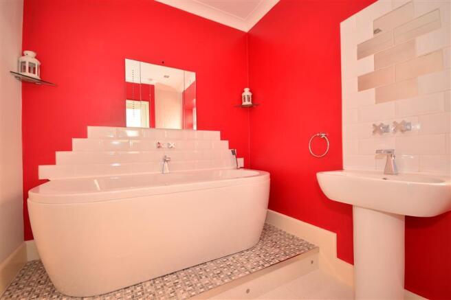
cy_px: 150
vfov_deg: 77.3
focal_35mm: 15
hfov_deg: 100.4
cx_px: 226
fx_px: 188
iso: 200
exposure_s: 1/1.6
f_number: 5
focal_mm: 10
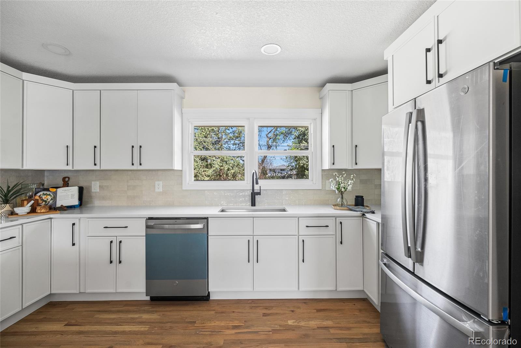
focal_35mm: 16
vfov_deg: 73.8
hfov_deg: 96.7
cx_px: 260
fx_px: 232
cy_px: 174
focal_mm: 16
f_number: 8
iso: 200
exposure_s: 1/3
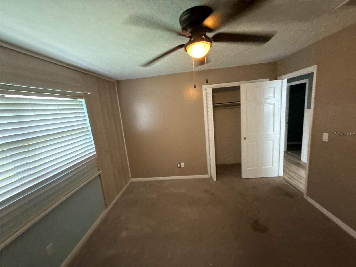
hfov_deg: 102.1
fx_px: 144
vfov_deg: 85.7
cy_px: 134
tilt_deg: -3.3
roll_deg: +3.9
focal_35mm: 14
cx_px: 178
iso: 1000
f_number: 2.2
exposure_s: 1/40
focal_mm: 2.22
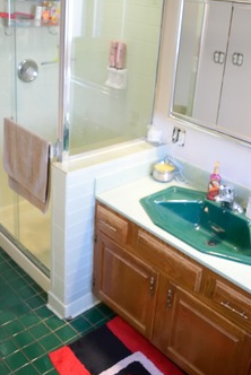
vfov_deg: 48.9
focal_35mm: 39
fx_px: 407
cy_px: 134
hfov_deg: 34.3
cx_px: 119
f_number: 3.5
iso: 2200
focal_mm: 18
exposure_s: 1/60
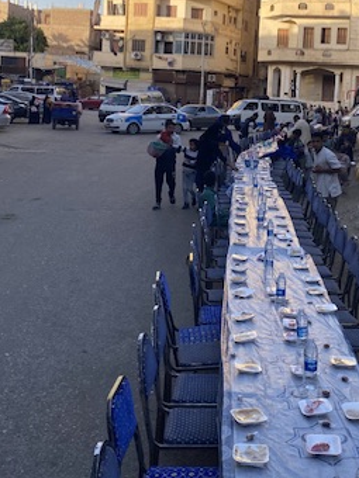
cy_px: 120
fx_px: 678
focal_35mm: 49
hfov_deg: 29.3
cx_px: 258
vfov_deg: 37.9
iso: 32
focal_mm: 4.25
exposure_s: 1/852
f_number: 1.8
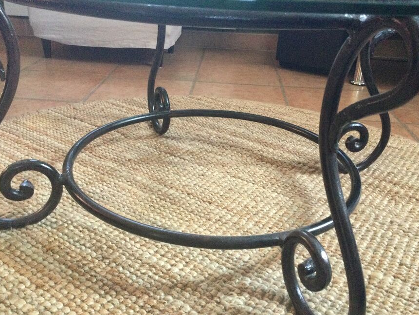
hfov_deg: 51.3
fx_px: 436
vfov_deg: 39.7
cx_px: 205
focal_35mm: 36
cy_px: 151
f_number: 2.4
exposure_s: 1/25
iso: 250
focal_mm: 3.3
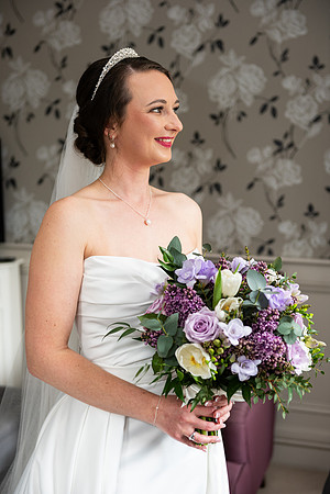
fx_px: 770
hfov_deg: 24.2
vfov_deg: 35.6
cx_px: 165
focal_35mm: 56
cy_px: 247
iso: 640
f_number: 3.5
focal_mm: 56
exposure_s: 1/160
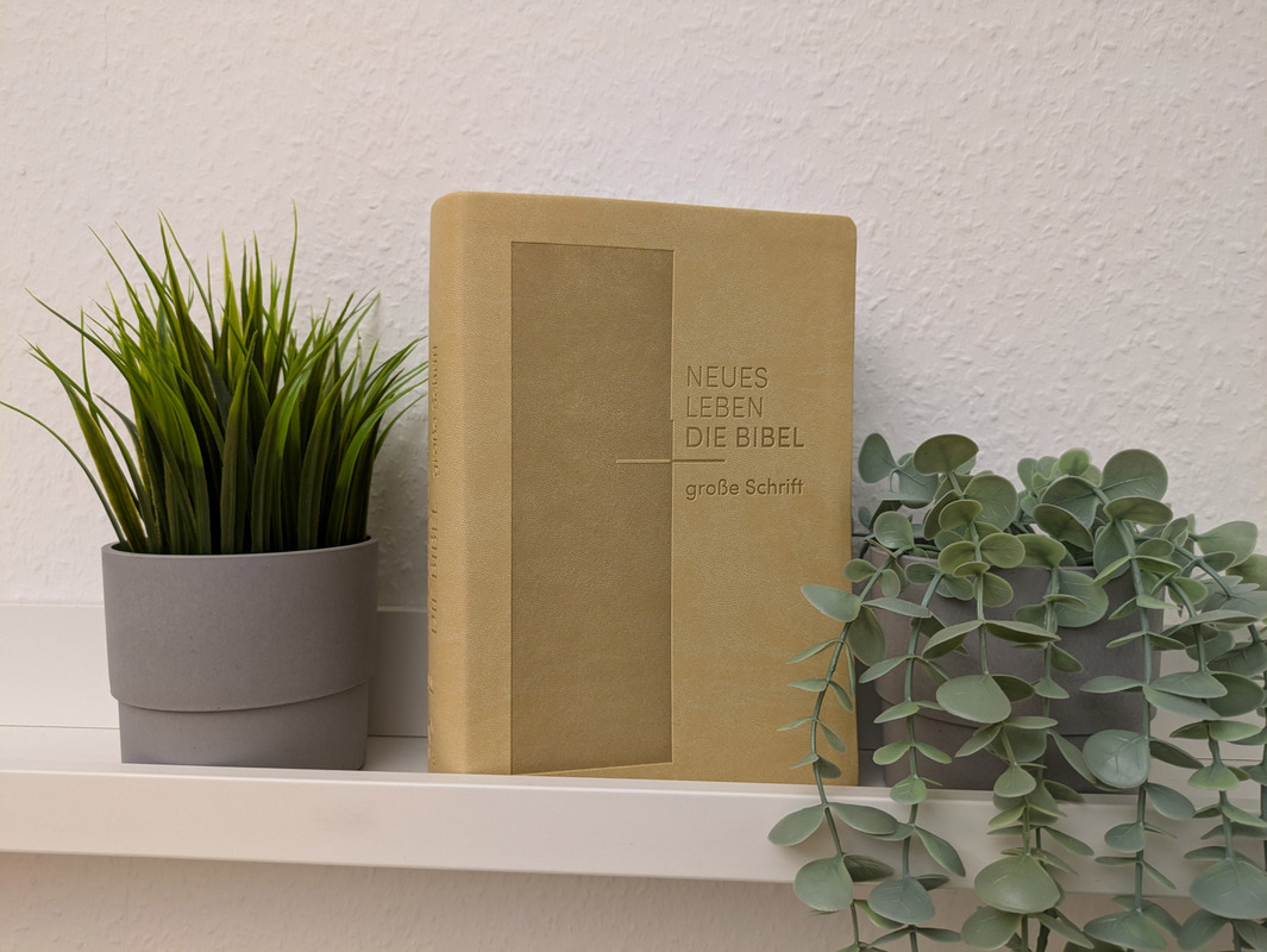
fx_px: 916
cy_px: 476
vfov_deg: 54.9
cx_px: 634
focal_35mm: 25
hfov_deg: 69.4
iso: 79
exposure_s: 1/25
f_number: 1.89
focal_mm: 5.43
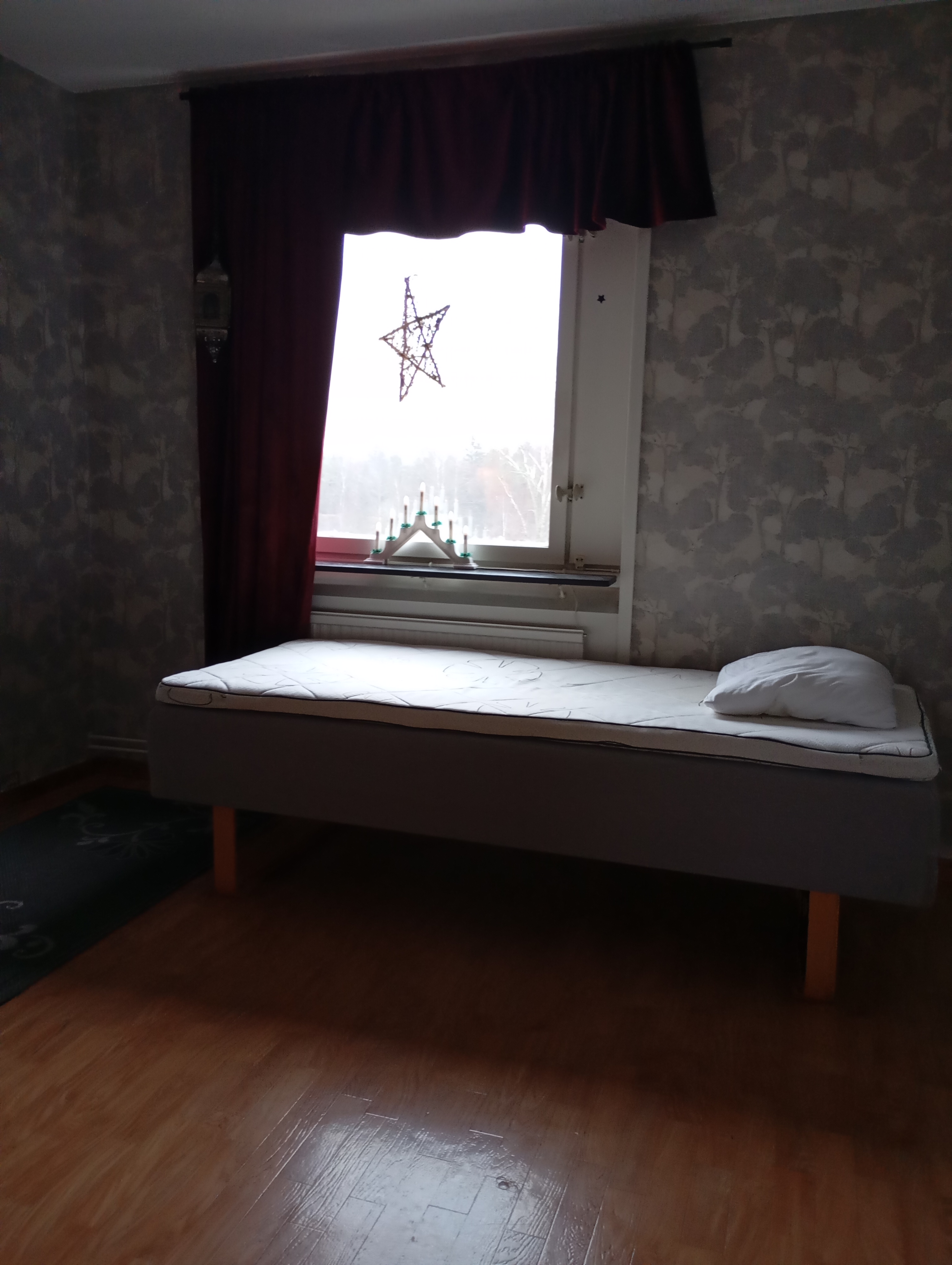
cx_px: 476
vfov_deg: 63.4
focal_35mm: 28
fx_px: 1024
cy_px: 632
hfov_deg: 49.9
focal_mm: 4.27
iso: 1228
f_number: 1.8
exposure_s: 1/33.3
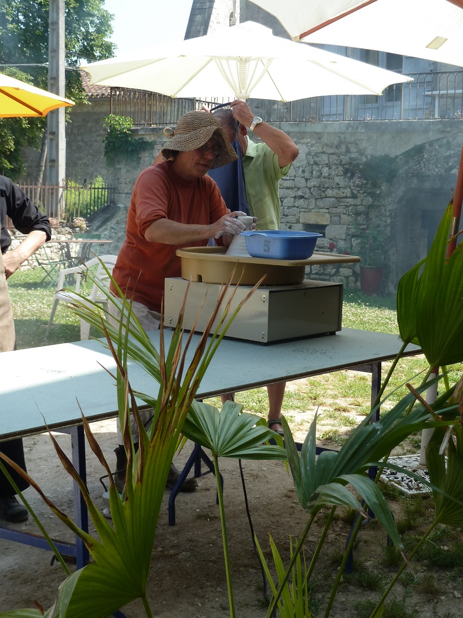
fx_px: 980
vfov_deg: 34.9
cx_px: 232
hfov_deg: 26.6
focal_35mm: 55
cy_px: 309
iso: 80
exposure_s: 1/200
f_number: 3.9
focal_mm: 9.1
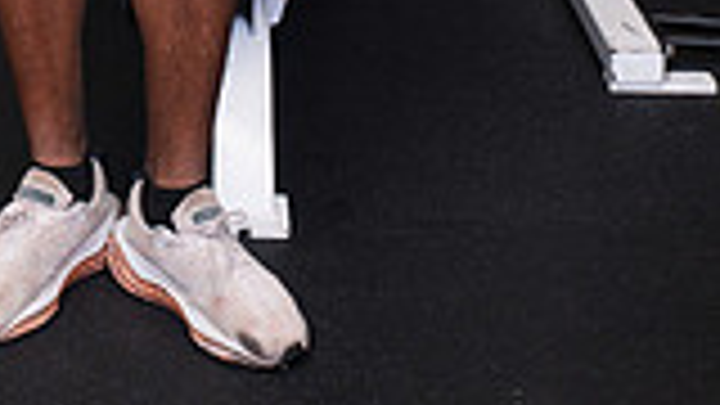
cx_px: 50
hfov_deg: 18.7
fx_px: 2138
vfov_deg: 9.7
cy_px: -526
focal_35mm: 112
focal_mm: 38
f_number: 6.3
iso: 500
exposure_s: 1/400
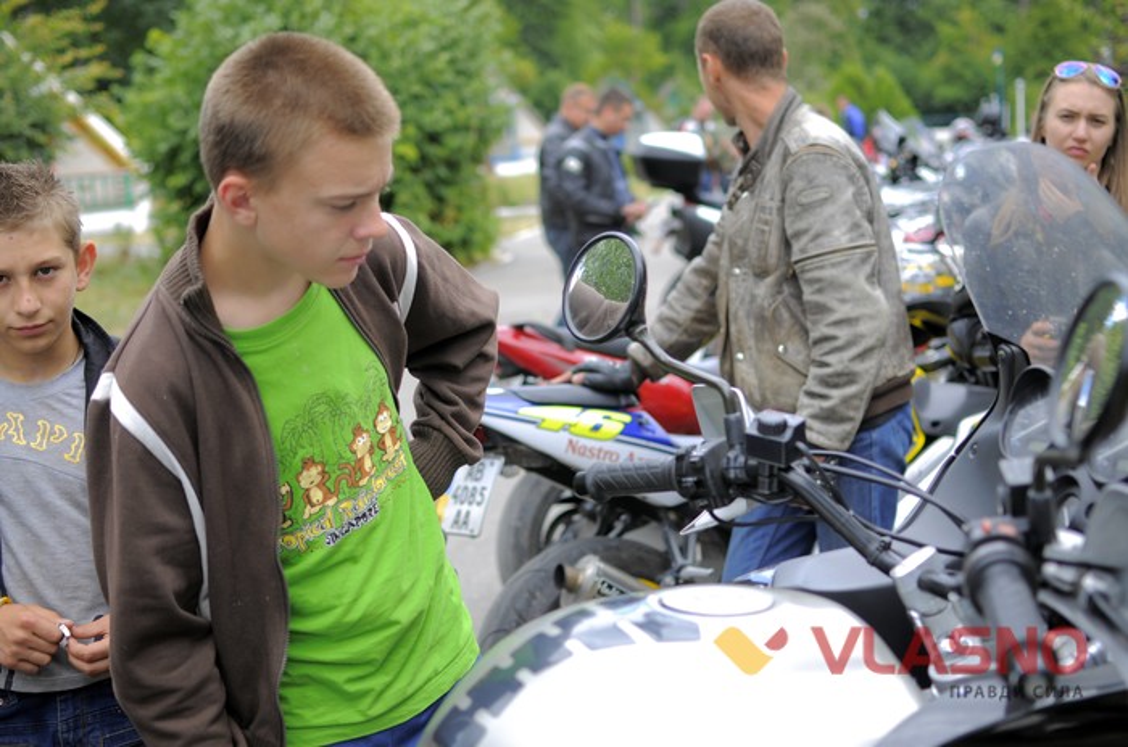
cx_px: 564
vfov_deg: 25.7
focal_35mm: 52
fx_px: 1642
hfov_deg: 37.9
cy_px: 374
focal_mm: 35
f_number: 2.8
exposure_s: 1/500
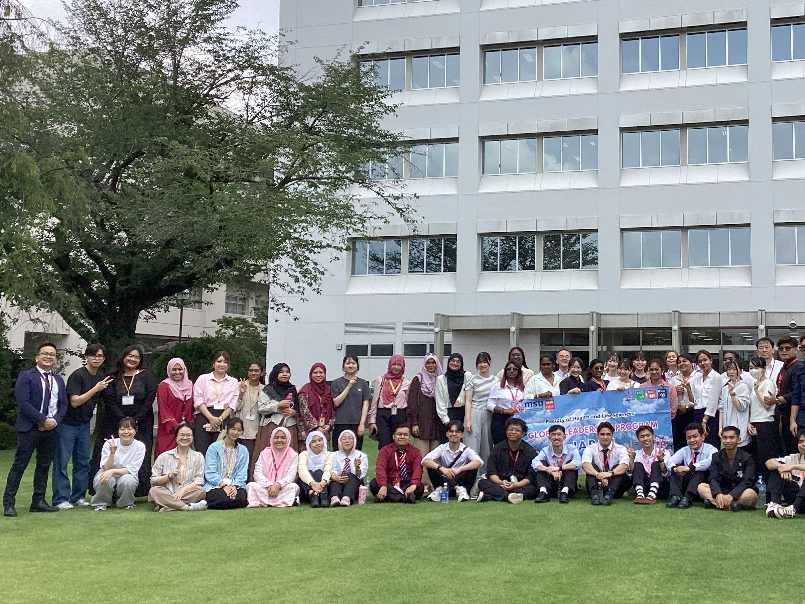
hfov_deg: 44.2
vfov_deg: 34.3
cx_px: 536
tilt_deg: +6.9
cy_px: 262
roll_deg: -0.4
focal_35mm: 42
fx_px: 977
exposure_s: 1/936
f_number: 2.4
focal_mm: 3.3
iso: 25
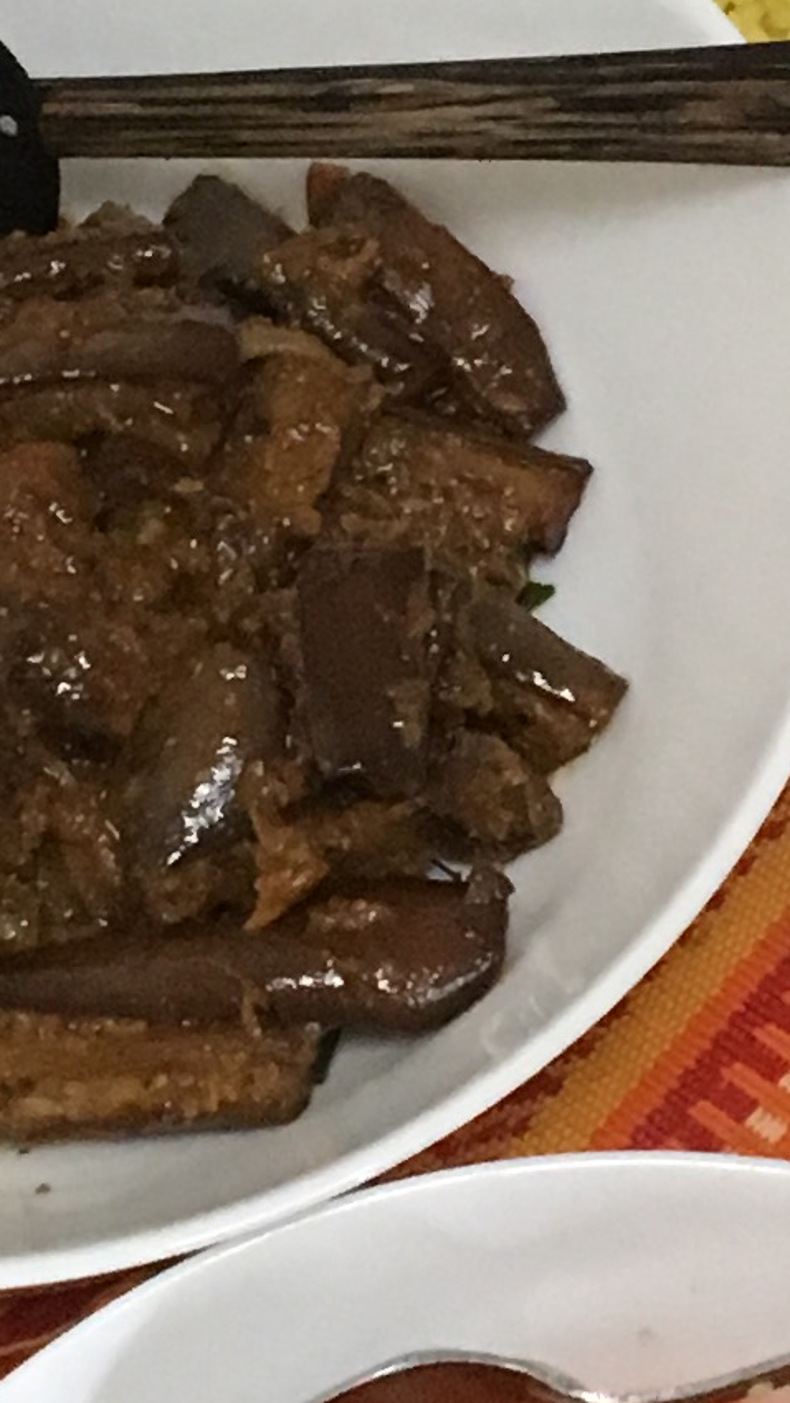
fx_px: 5582
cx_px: 531
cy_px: 174
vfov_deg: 14.2
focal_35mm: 150
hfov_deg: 8.1
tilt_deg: -57.8
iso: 200
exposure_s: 1/25
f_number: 2.2
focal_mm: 4.15
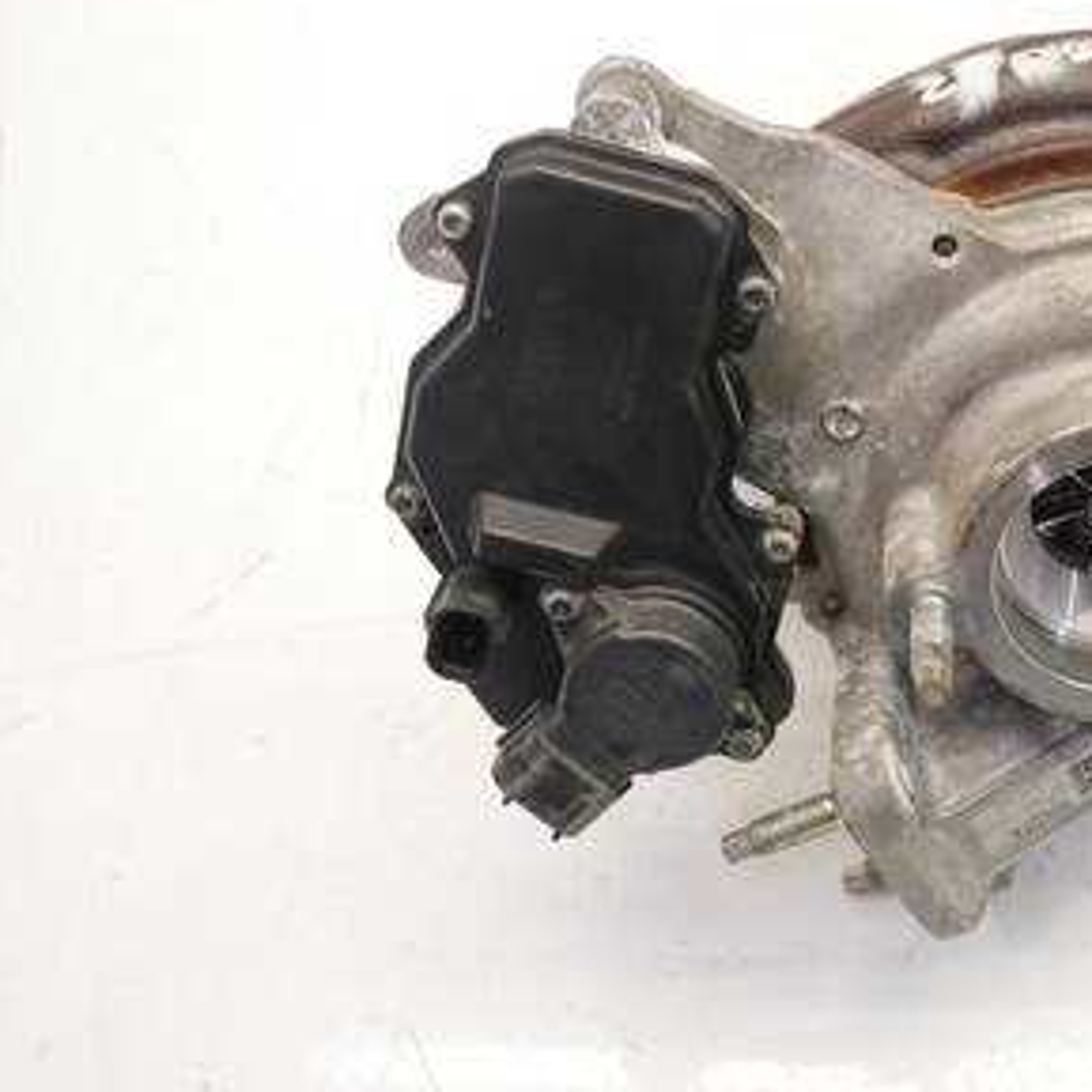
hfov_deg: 35.0
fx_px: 1677
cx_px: 869
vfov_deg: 35.9
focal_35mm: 47
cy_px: 442
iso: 500
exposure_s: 1/60
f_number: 3.9
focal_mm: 16
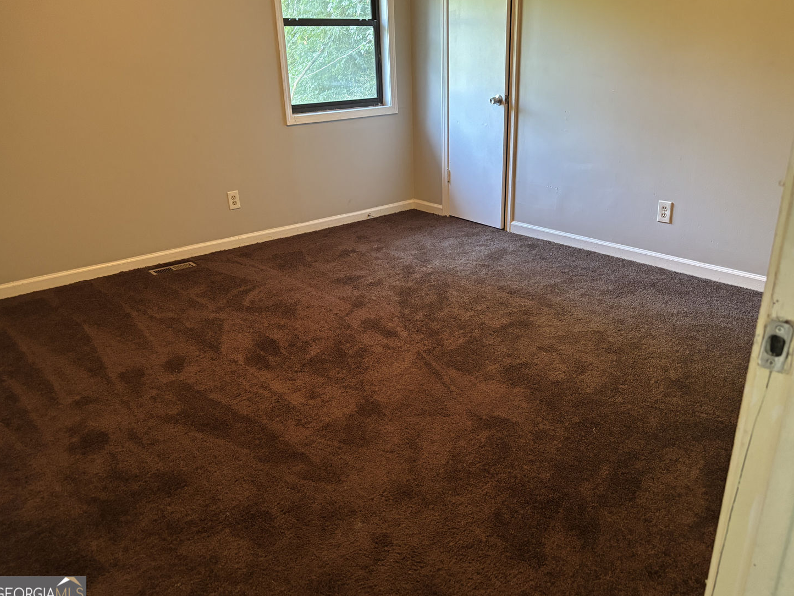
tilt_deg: -21.3
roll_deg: +1.3
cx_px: 406
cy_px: 297
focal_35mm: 27
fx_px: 619
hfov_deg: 65.3
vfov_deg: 51.4
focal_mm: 5.96
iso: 400
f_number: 1.6
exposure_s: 1/40
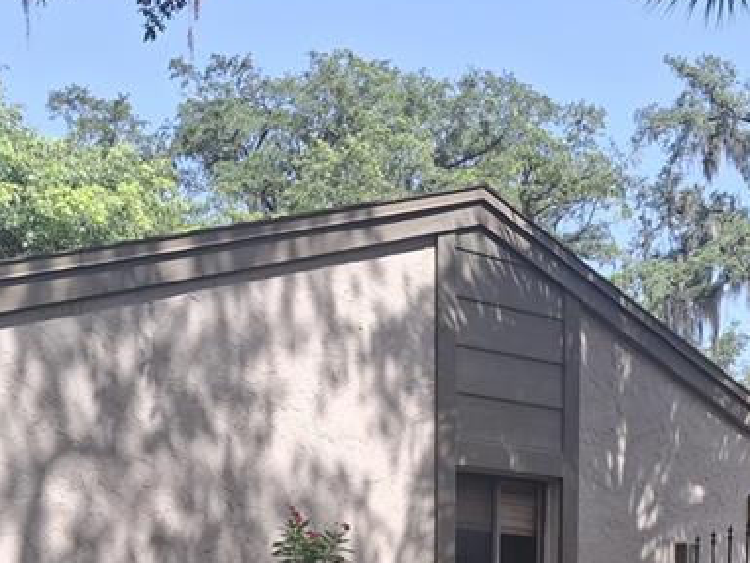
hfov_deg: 28.9
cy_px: 663
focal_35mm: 67
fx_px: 1453
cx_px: 454
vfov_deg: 20.6
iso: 25
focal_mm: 4.69
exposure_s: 1/488
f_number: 1.8
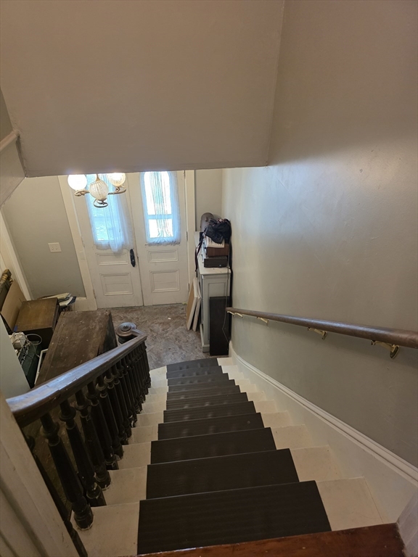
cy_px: 278
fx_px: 370
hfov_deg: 58.9
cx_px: 209
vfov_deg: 73.9
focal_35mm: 23
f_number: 1.7
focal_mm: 6.3
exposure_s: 1/120
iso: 500
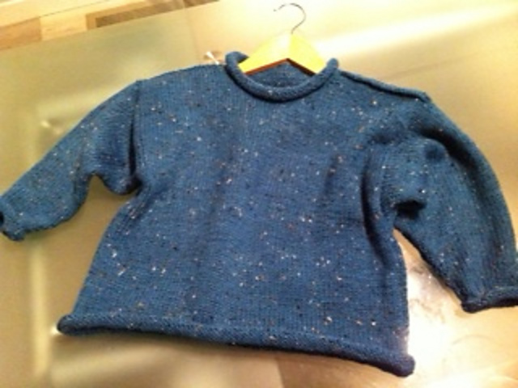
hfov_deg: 52.6
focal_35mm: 35
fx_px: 524
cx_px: 259
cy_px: 194
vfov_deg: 40.7
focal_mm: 3.85
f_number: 2.8
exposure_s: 1/17
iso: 1000
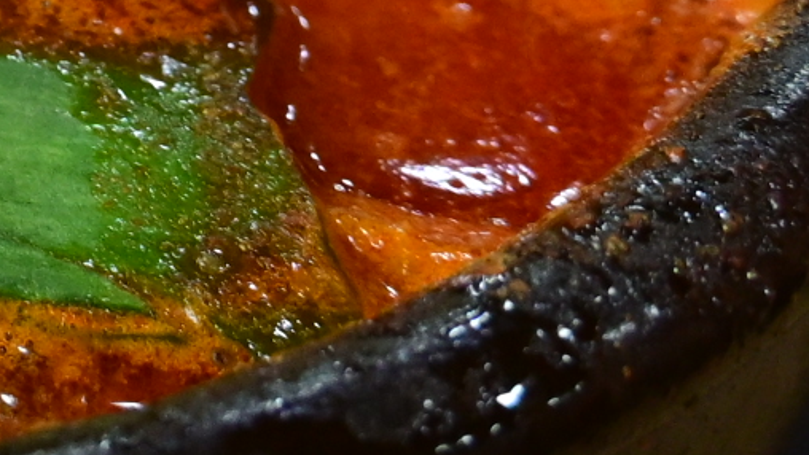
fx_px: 5824
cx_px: -1166
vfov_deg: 4.3
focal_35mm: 271
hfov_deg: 7.4
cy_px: -998
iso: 1250
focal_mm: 31.5
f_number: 6.7
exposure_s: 1/200
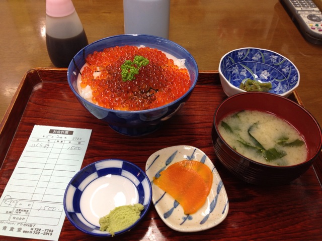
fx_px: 326
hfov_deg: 52.6
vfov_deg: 40.7
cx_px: 161
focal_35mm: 35
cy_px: 120
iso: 64
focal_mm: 4.28
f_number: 2.4
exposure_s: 1/40
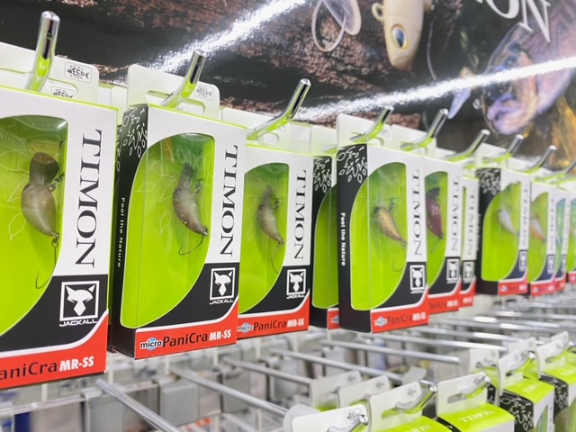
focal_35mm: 26
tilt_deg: +4.5
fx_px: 433
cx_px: 288
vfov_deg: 53.1
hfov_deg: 67.3
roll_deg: +2.0
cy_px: 216
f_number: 1.8
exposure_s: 1/50
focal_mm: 4.25
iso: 100
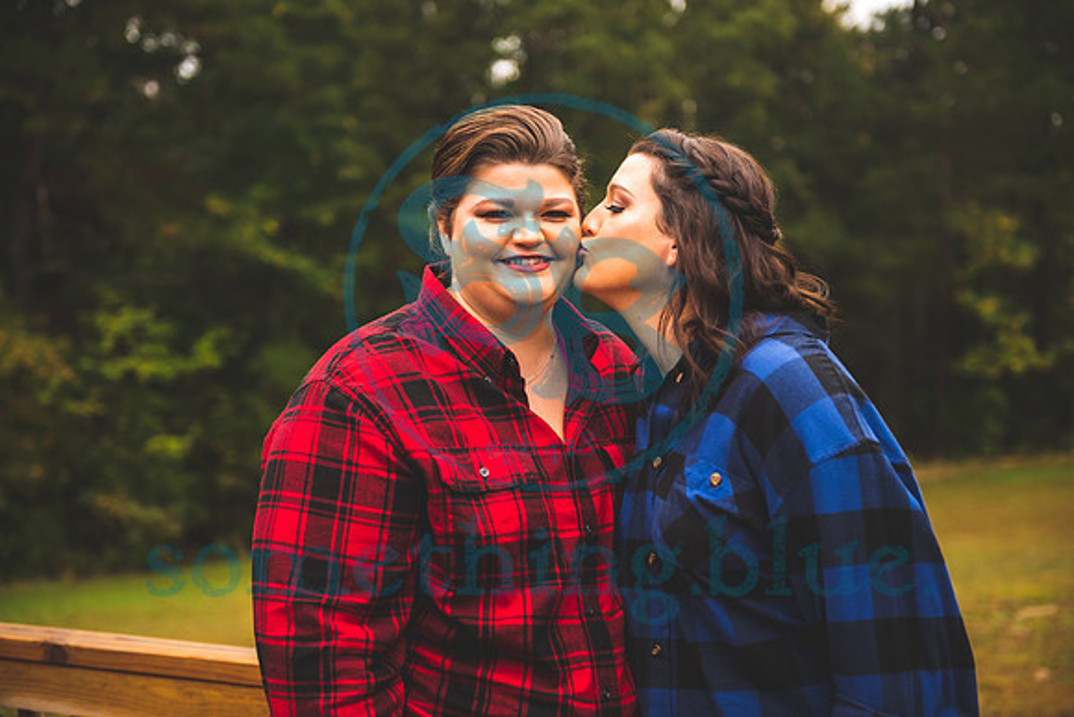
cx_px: 537
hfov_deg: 33.4
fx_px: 1790
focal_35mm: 60
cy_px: 358
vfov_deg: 22.6
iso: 200
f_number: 2.8
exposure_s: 1/400
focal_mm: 60
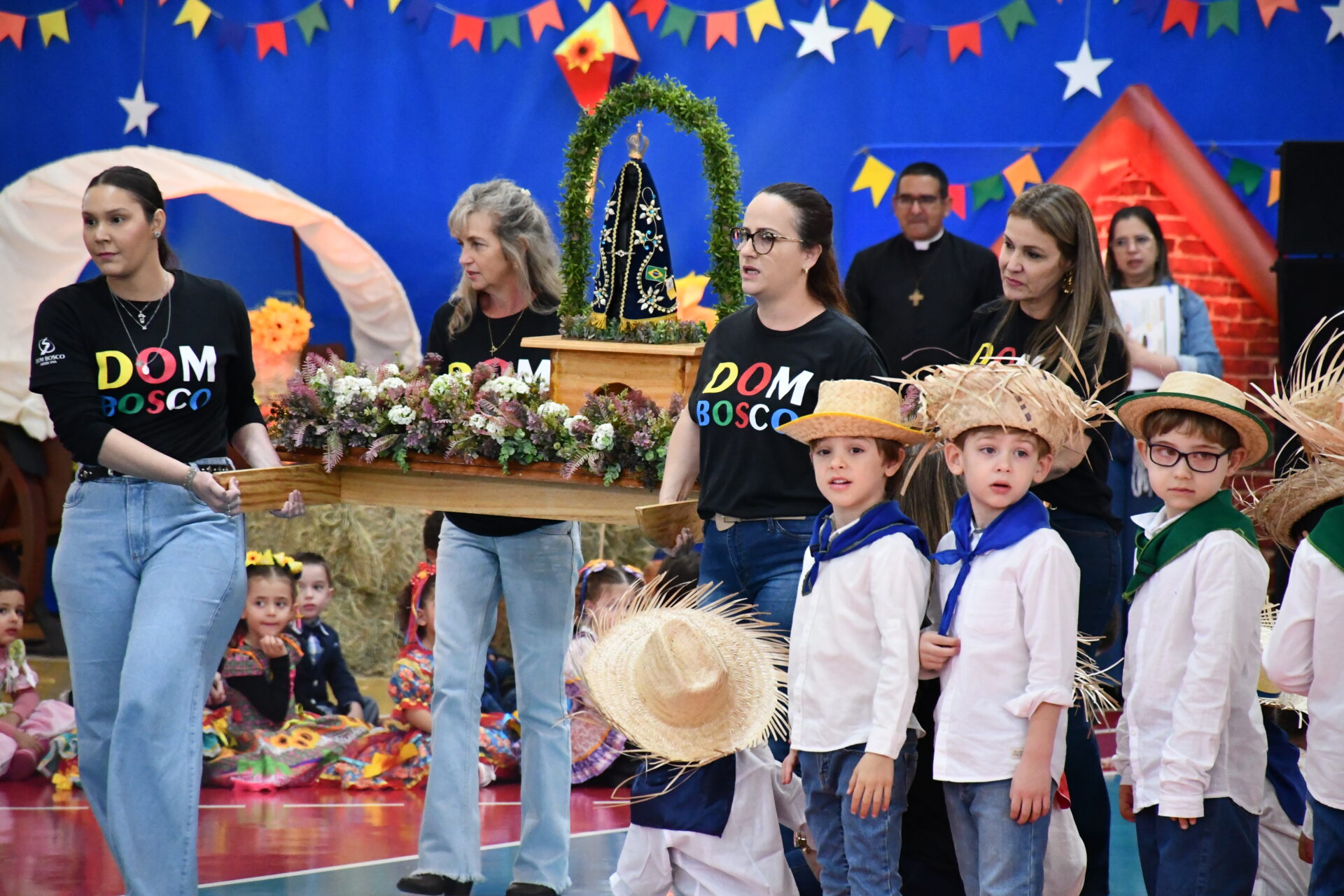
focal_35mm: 210
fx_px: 7839
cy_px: 448
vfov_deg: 6.5
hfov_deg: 9.8
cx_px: 672
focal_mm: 140
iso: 5600
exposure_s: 1/250
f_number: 5.6
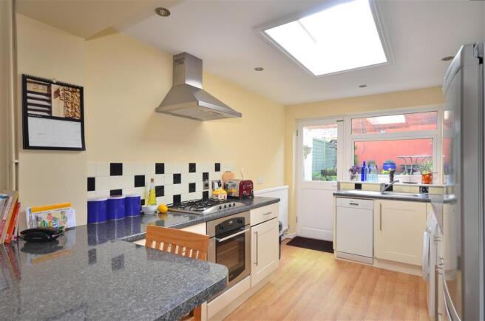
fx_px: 262
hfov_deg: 85.6
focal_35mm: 20
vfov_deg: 62.9
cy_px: 160
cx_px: 242
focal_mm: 13
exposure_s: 1/125
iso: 640
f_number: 6.3
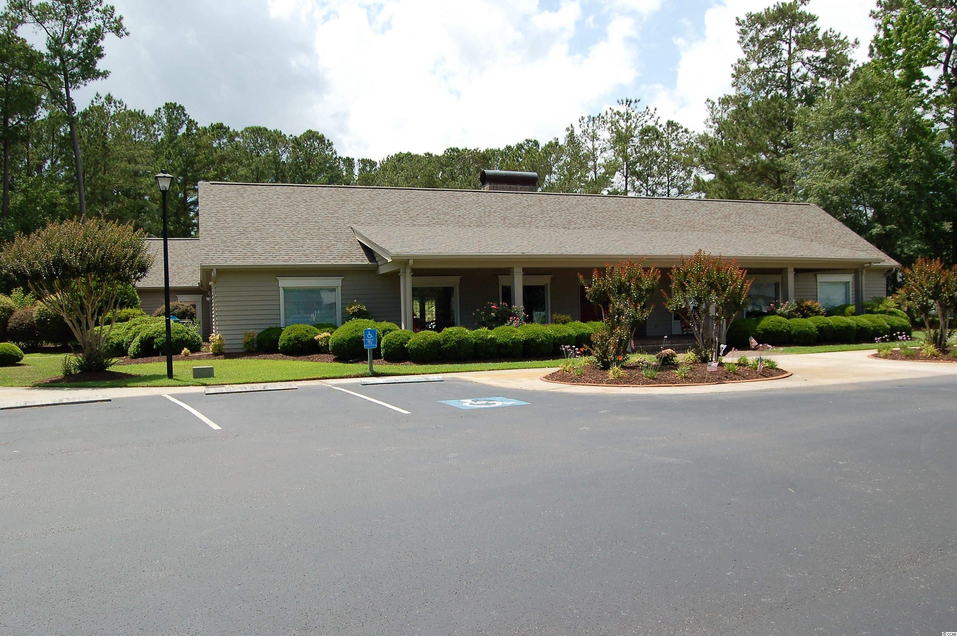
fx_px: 1594
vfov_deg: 22.6
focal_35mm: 60
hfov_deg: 33.4
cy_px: 318
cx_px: 478
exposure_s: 1/500
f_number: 11
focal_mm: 40
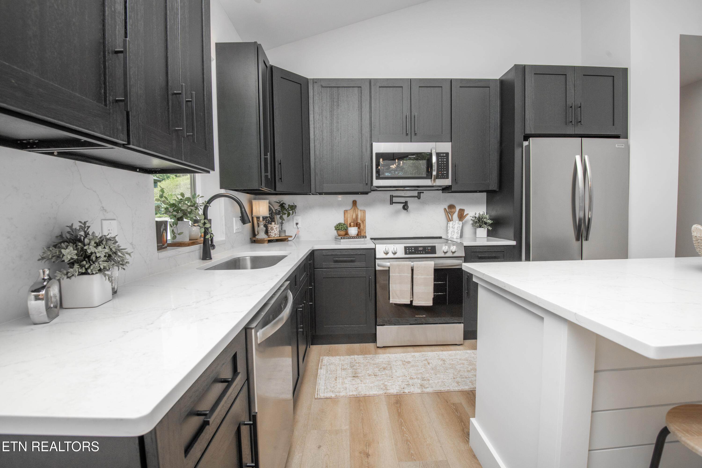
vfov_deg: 73.7
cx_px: 351
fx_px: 312
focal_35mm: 16
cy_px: 234
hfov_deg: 96.7
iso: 400
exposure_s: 1/250
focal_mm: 16
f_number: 9
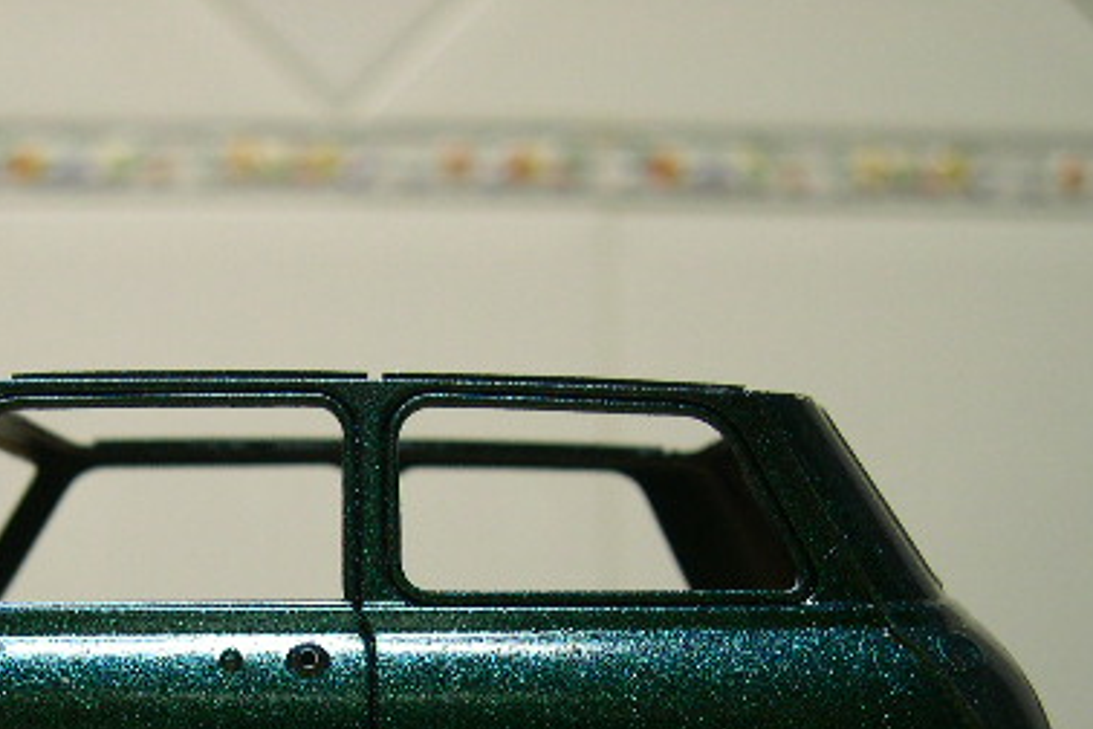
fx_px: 2034
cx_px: 214
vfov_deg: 19.8
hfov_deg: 29.4
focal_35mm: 67
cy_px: 686
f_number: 2.8
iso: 100
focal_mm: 8
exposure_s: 1/6.8
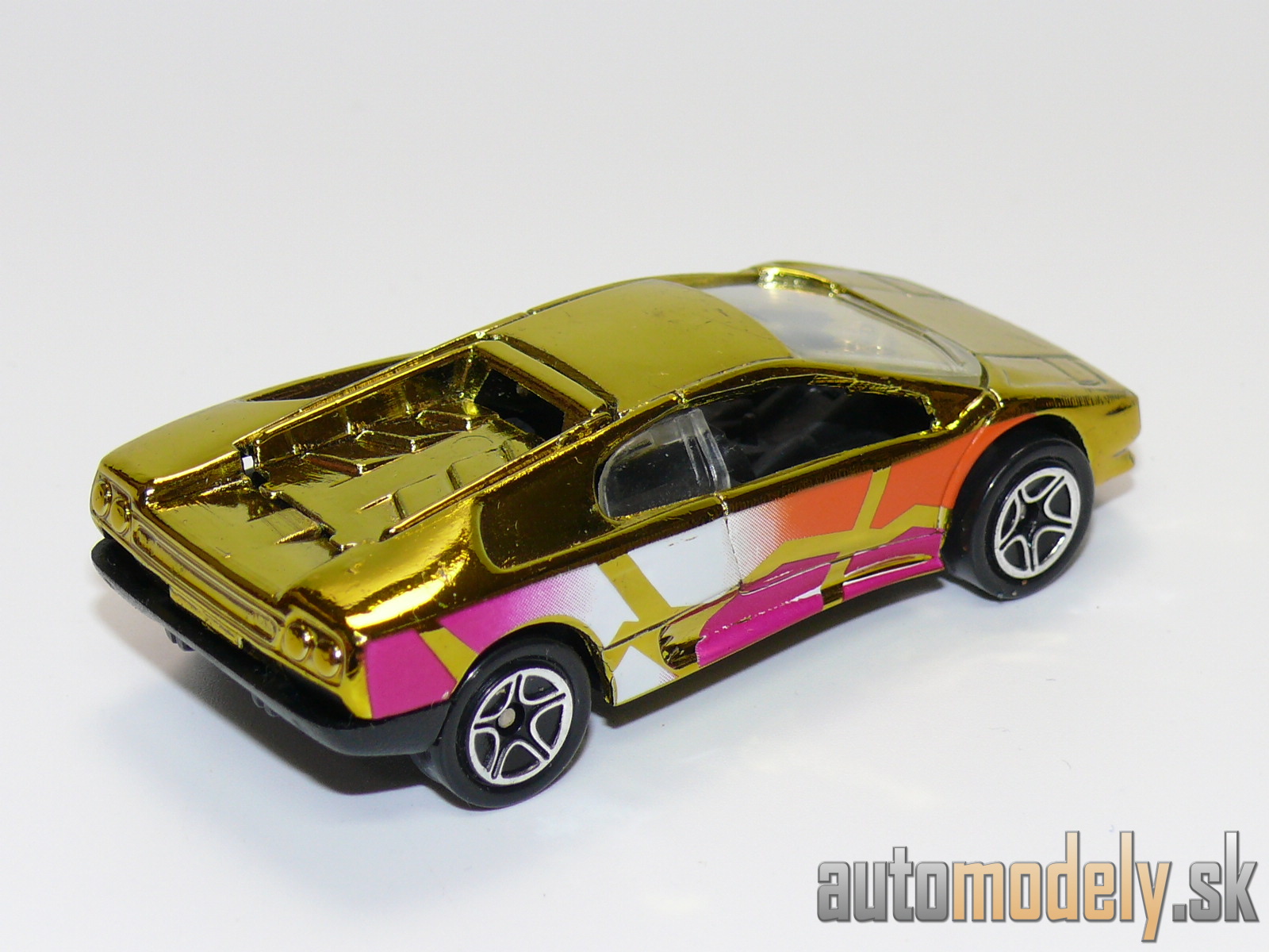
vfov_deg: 13.5
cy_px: 476
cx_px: 634
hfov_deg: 17.9
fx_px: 4033
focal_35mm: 110
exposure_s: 1/30
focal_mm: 14
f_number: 4
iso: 100
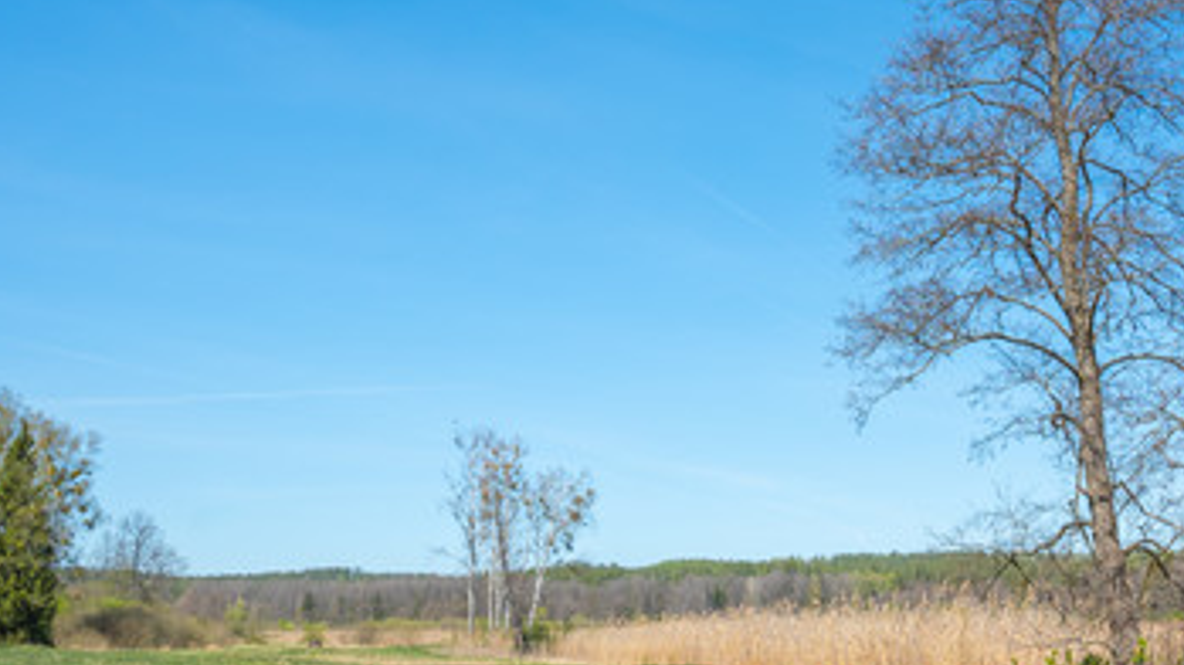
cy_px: 314
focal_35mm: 52
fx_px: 1632
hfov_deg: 39.6
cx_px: 751
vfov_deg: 23.0
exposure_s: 1/400
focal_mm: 26.5
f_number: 8
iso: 100
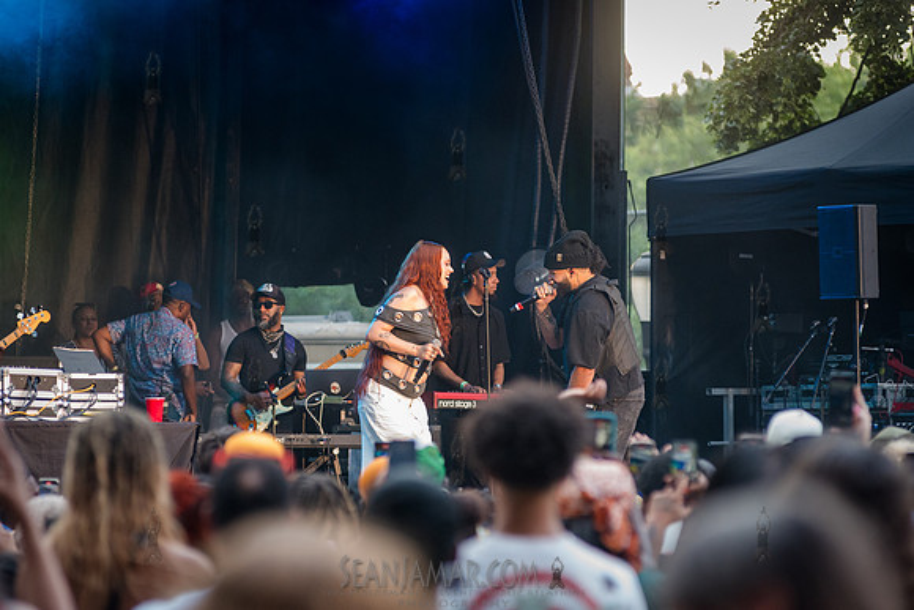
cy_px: 284
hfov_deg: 9.5
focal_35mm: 216
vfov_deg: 6.4
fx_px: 5492
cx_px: 463
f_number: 4
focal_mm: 200
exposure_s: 1/400
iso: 2000
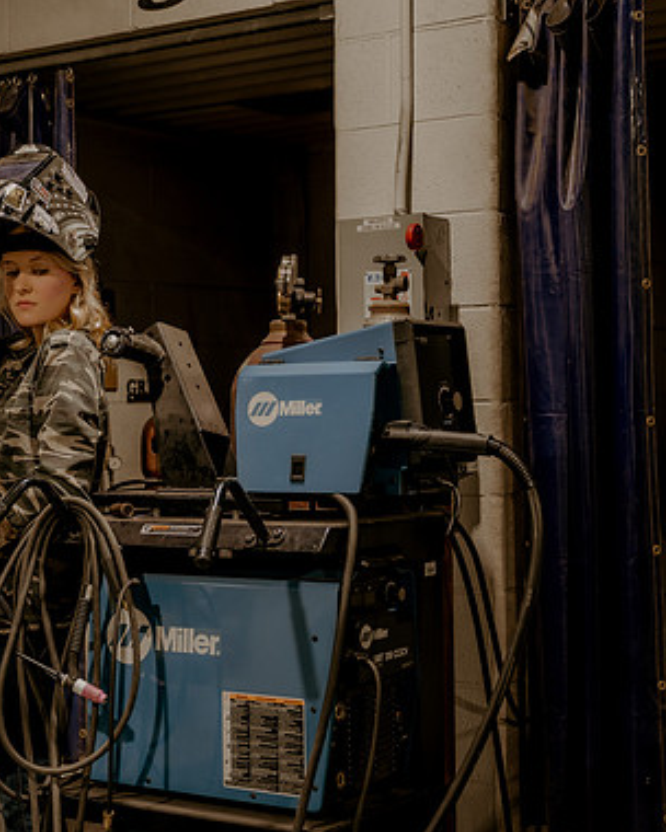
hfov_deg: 24.0
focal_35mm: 63
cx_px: 169
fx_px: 1552
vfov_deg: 30.0
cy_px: 420
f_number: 2.8
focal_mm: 44
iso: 800
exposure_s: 1/200
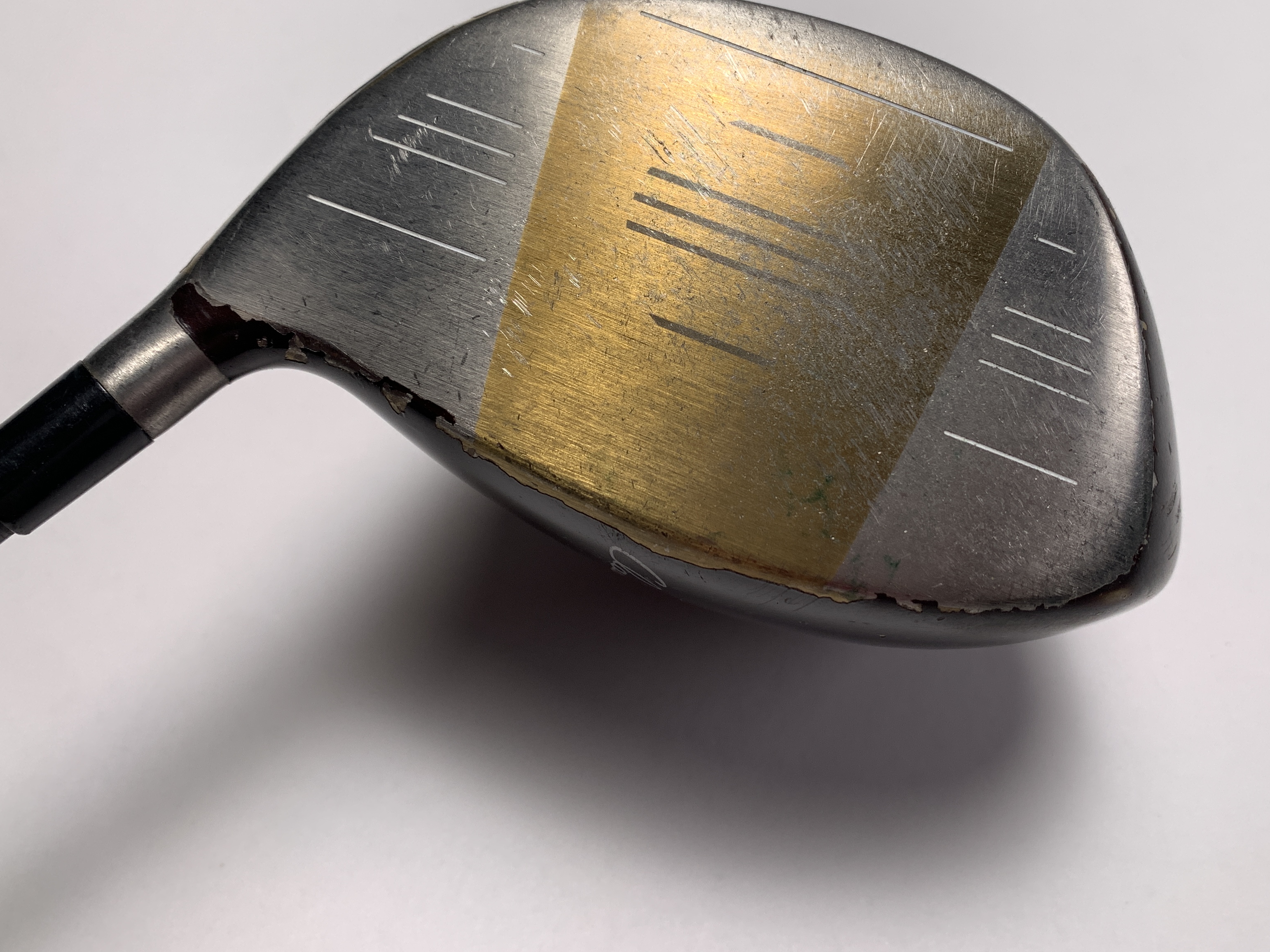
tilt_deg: -58.9
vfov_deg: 41.5
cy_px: 359
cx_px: 737
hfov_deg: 53.7
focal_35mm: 34
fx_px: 1247
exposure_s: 1/375
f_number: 1.8
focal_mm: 4.25
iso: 25
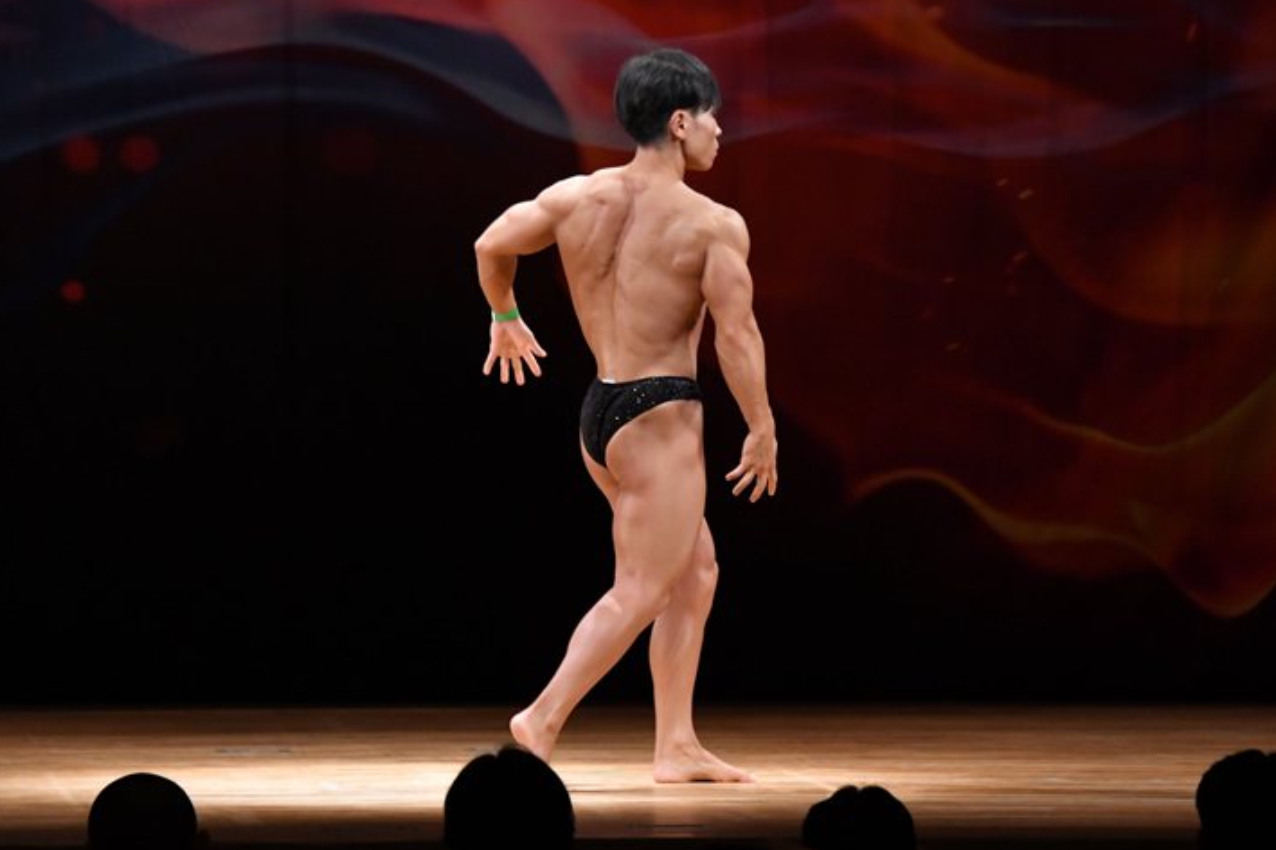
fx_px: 8715
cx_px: 688
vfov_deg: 5.6
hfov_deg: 8.4
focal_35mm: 246
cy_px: 391
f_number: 5.6
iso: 4000
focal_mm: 150
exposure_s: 1/400
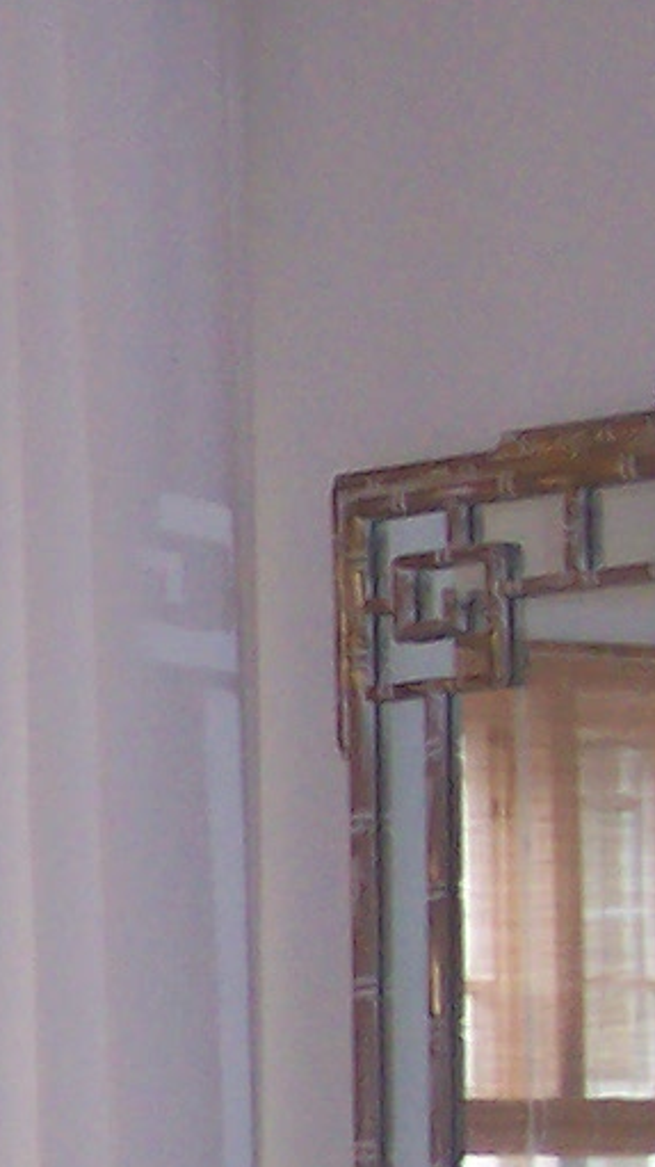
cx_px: -1381
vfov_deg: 10.2
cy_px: 1407
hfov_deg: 5.4
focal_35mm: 209
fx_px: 6461
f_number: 2.8
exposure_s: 1/90
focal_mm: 8
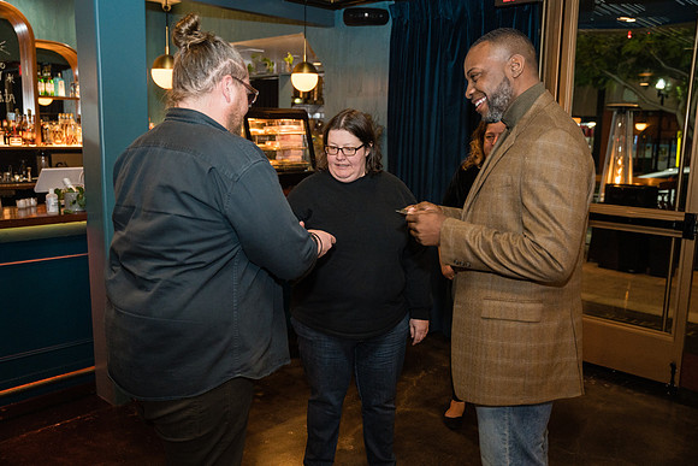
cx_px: 349
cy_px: 233
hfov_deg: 58.9
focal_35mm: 32
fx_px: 619
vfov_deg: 41.3
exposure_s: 1/125
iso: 3200
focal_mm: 31.9
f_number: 2.8
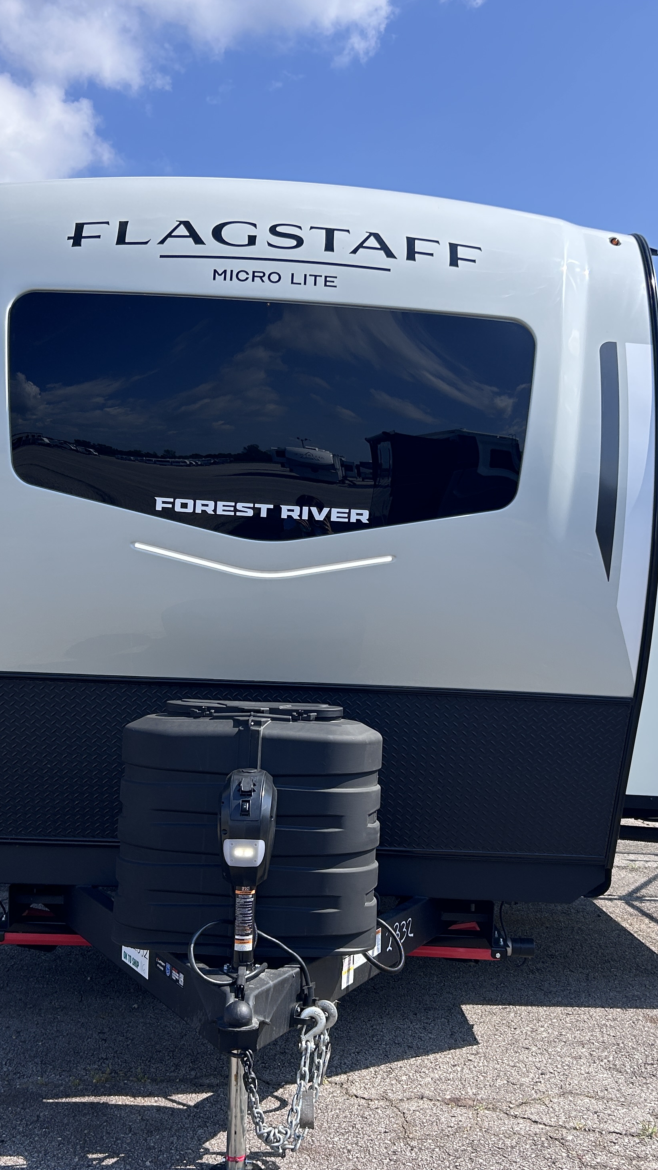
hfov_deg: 30.4
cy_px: 578
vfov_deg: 51.6
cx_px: 336
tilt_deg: +3.9
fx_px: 1210
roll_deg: +0.9
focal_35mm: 39
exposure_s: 1/4115
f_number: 1.5
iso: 50
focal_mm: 5.7
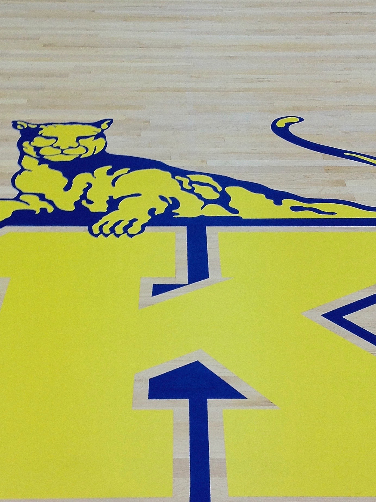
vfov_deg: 31.2
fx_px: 898
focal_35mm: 62
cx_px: 202
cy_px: 282
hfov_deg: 23.6
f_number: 2.4
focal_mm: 4.28
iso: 64
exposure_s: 1/40
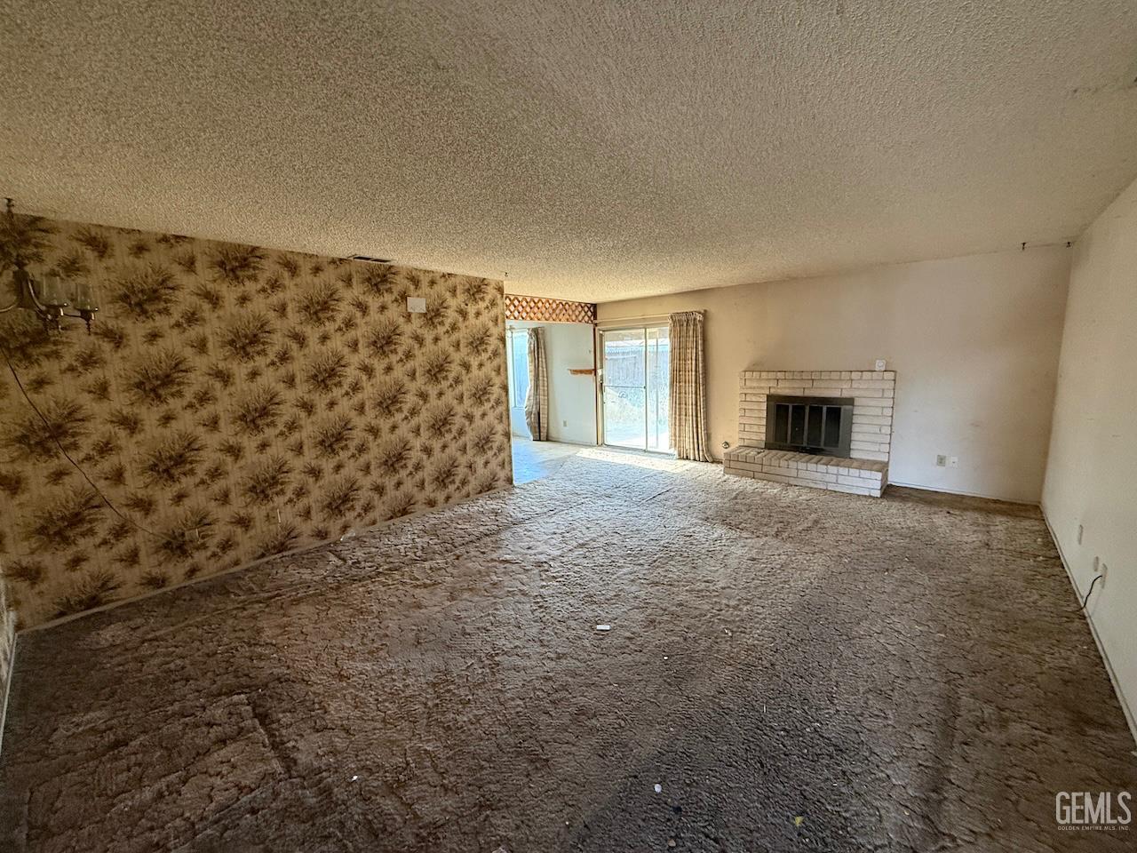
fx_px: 460
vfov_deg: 85.7
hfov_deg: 102.1
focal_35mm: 14
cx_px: 568
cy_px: 426
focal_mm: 2.22
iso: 320
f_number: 2.2
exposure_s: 1/75
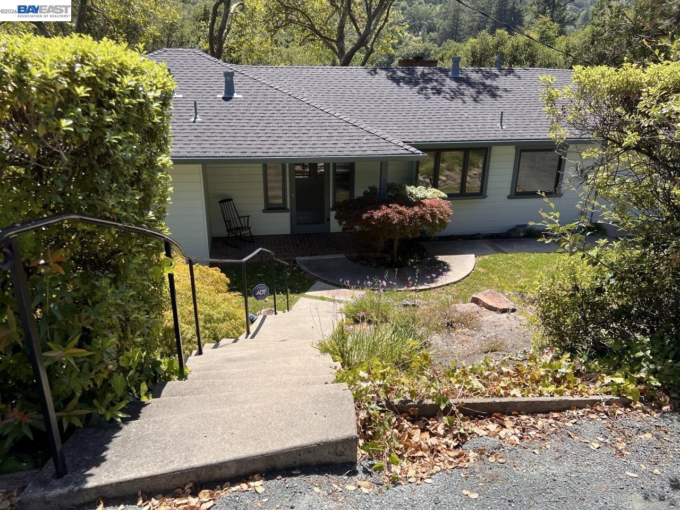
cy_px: 255
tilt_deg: -21.4
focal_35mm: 26
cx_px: 340
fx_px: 511
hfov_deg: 67.3
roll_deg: -0.8
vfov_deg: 53.1
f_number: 1.5
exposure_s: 1/2045
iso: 50
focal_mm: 5.7
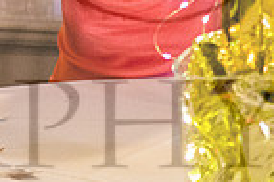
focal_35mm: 211
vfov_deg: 6.4
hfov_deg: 9.3
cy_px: -108
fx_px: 1604
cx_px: -241
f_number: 1.4
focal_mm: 35
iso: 6400
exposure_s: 1/40
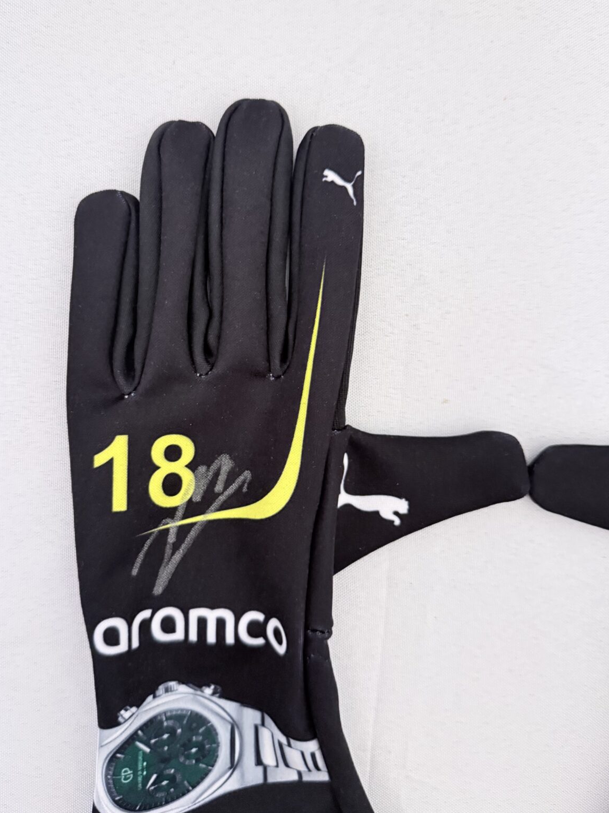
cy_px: 361
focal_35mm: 28
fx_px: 657
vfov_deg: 63.3
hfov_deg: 49.6
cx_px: 268
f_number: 1.78
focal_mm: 6.76
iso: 640
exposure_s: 1/33
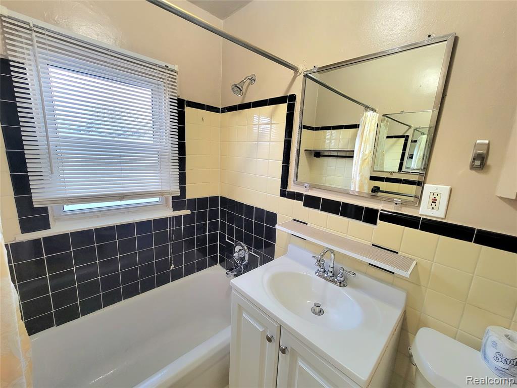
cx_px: 258
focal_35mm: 13
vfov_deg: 89.9
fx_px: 194
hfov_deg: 106.2
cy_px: 194
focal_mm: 2.2
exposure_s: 1/60.2
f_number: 2.2
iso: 200
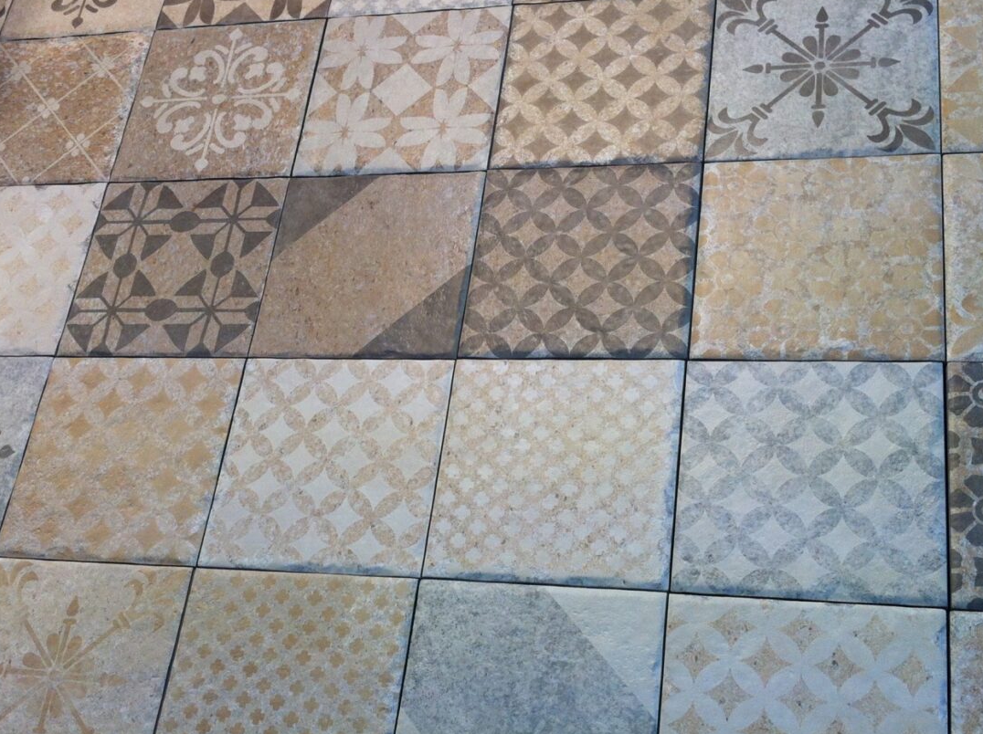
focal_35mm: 51
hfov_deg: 37.5
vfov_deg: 28.5
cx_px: 465
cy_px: 352
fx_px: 1446
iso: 80
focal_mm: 3.85
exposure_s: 1/60
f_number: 2.8
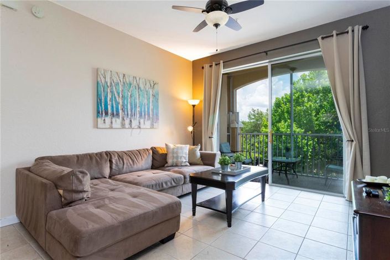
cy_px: 130
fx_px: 217
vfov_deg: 61.9
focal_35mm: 20
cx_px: 195
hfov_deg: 84.0
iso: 1000
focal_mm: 20
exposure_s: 1/5
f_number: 22
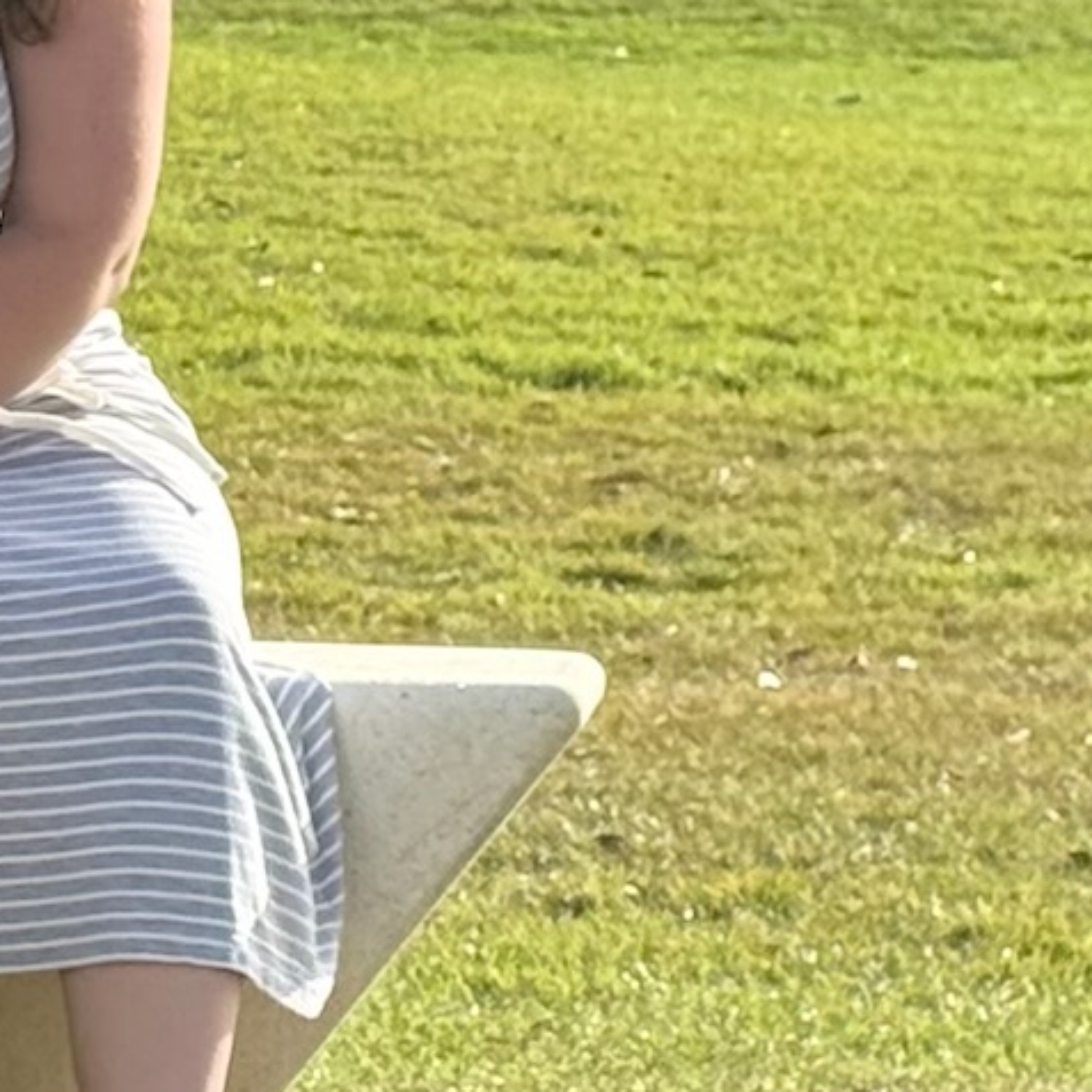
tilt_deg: -4.6
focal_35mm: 182
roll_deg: -1.2
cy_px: 128
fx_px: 6496
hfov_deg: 9.3
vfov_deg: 9.6
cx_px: -565
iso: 100
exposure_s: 1/3226
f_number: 1.78
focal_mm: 6.76
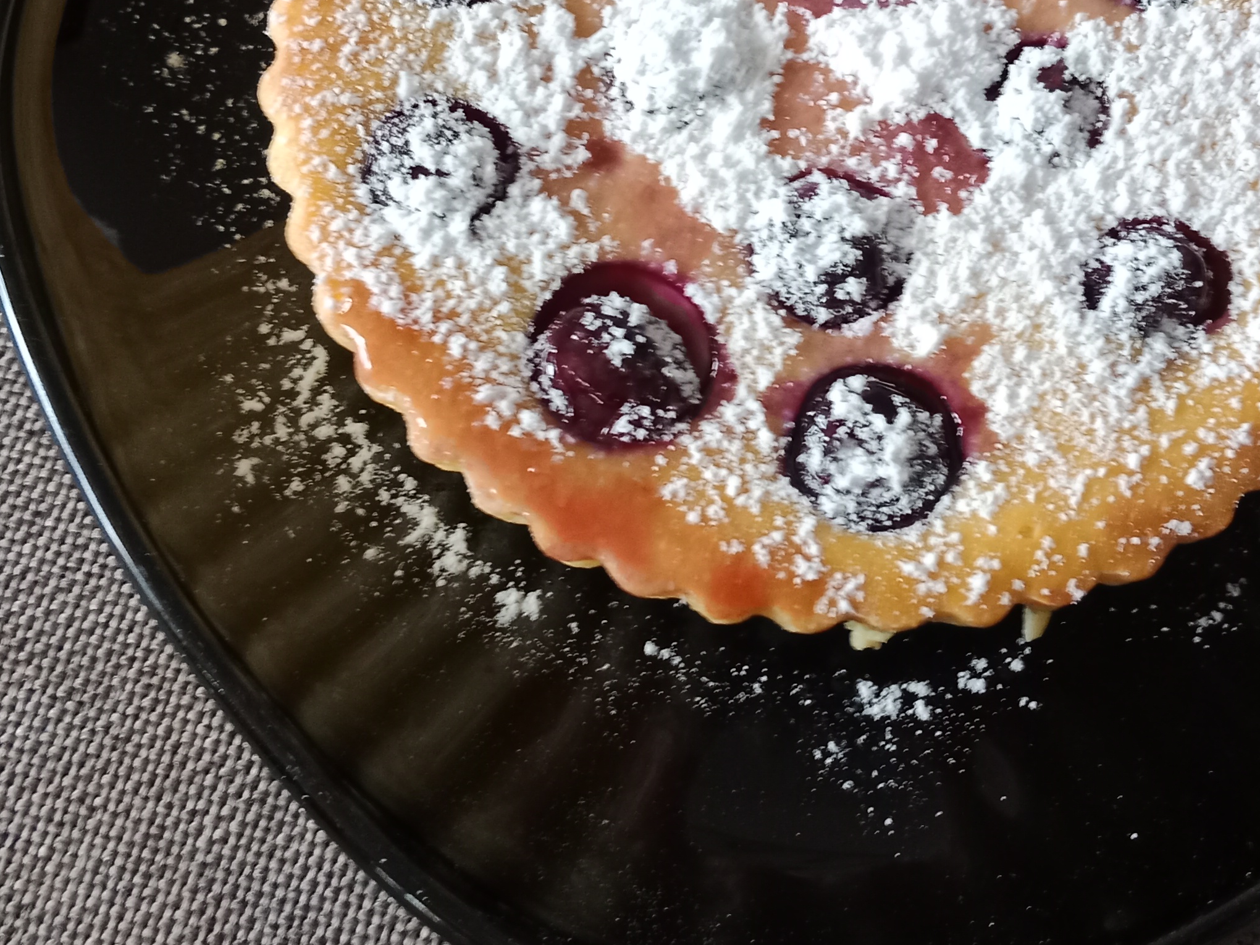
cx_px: 762
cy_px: 284
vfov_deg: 27.8
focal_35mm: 52
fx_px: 1893
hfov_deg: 36.7
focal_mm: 3.96
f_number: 1.8
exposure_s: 1/33.3
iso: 1212
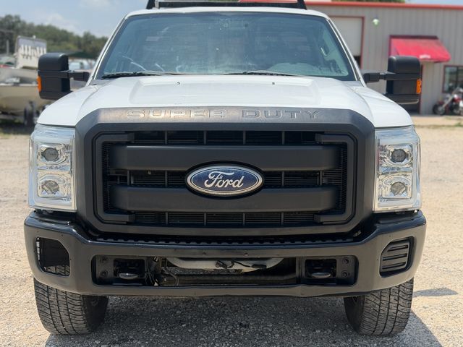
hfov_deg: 39.7
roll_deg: -1.0
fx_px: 642
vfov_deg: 30.3
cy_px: 174
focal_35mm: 48
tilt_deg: -5.9
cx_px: 232
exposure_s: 1/6024
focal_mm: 6.76
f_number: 1.78
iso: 100
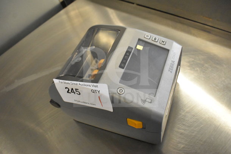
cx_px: 116
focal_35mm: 30
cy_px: 77
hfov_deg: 61.9
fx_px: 193
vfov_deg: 43.6
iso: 6400
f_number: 7.1
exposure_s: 1/200
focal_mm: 20
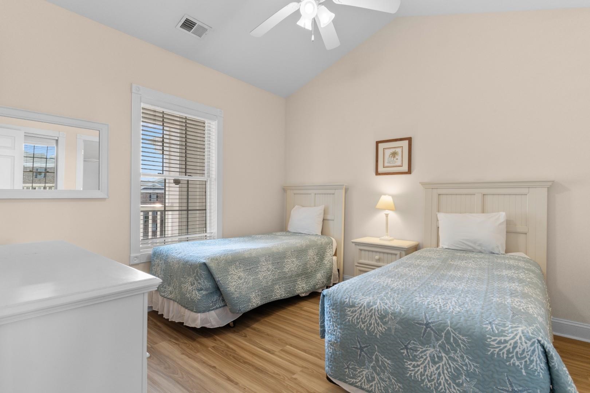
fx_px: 279
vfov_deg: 70.4
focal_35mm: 17
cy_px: 196
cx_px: 295
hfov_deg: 93.3
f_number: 4.8
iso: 100
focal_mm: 11.5
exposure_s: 1/13
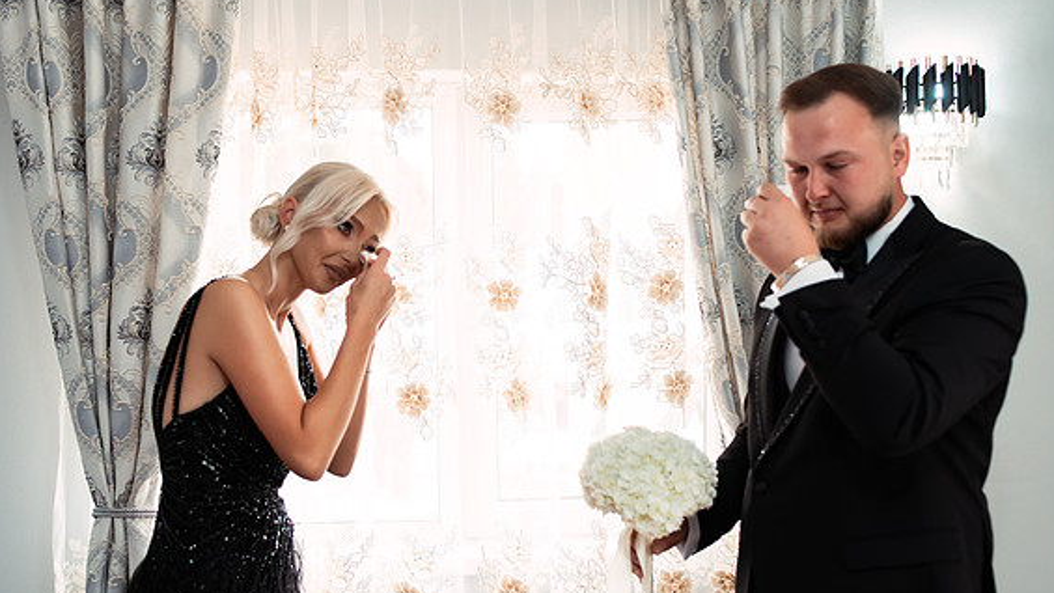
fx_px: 1146
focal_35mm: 41
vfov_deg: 29.0
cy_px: 303
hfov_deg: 49.4
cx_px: 498
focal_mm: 35
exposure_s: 1/250
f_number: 2.8
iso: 500
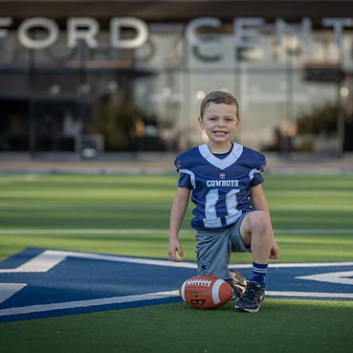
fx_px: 1742
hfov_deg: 11.6
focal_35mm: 151
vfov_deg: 11.6
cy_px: 185
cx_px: 220
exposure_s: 1/500
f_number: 2.8
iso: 100
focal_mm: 111
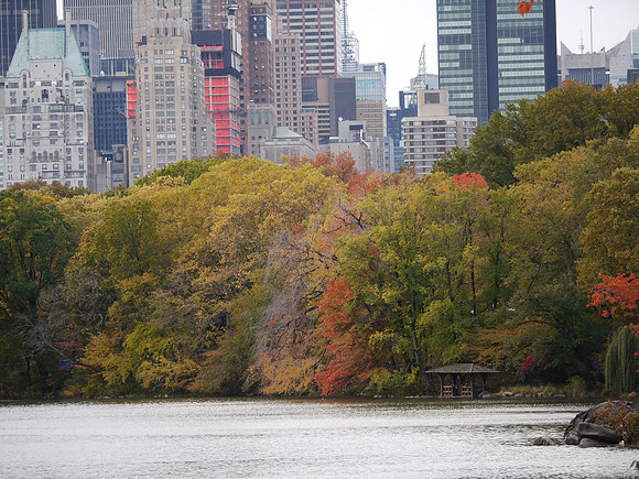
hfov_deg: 9.9
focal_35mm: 200
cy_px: 240
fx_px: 3692
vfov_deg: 7.4
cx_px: 320
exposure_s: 1/320
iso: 160
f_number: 4
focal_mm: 100
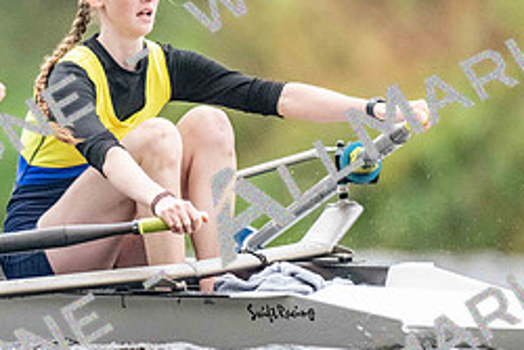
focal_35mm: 1390
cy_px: 68
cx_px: 31
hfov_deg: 1.5
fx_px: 20243
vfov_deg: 1.0
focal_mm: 600
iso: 8000
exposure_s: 1/2500
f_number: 4
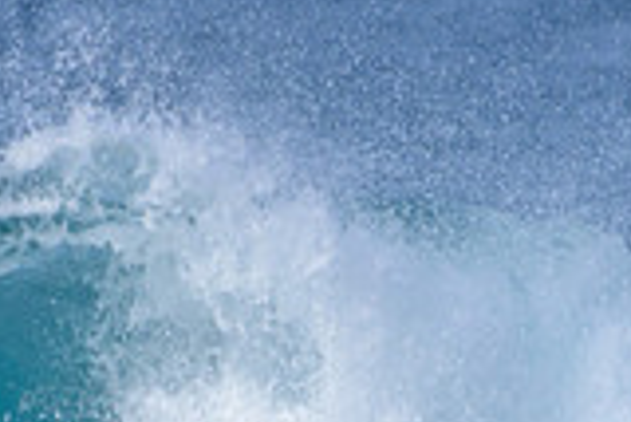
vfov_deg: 0.4
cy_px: 649
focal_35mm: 3614
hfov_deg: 0.6
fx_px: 63401
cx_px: 63
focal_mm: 1000
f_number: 11
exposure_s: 1/2000
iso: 900
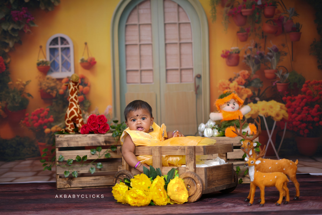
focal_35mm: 50
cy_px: 108
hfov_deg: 39.6
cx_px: 161
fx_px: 447
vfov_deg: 27.0
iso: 50
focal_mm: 50
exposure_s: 1/160
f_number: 1.8
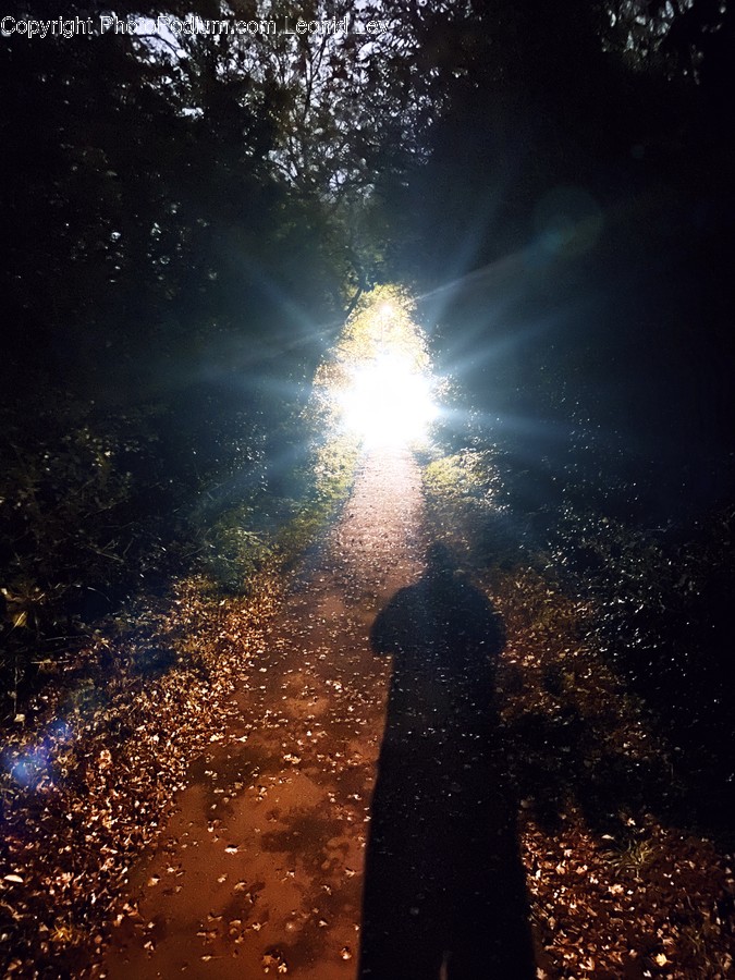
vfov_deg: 67.3
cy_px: 490
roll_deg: +0.0
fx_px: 736
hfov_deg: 53.1
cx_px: 368
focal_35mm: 26
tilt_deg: -10.0
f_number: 1.8
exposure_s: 1/4
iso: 10000
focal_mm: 4.25
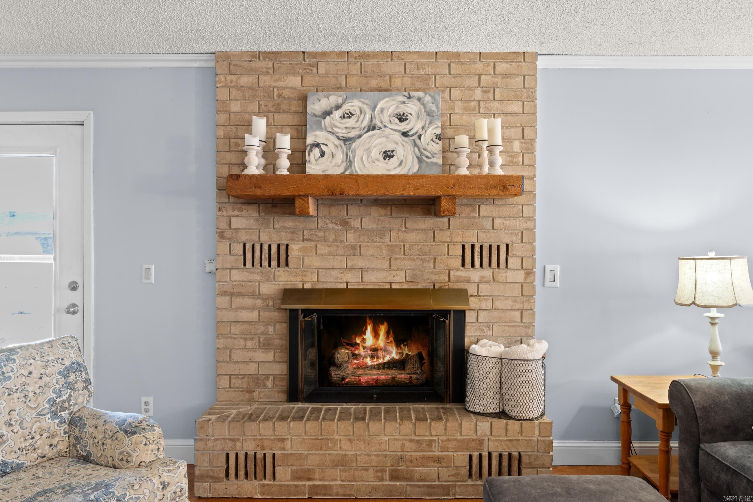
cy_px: 251
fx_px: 499
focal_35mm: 24
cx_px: 376
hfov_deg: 74.1
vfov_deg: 53.4
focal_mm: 15.9
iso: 400
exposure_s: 1
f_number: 9
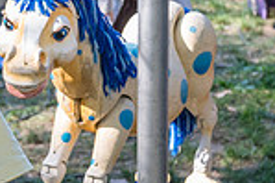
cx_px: -27
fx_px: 1305
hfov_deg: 11.8
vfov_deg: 8.0
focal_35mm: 171
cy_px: 69
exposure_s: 1/250
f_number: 4.5
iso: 1000
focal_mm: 36
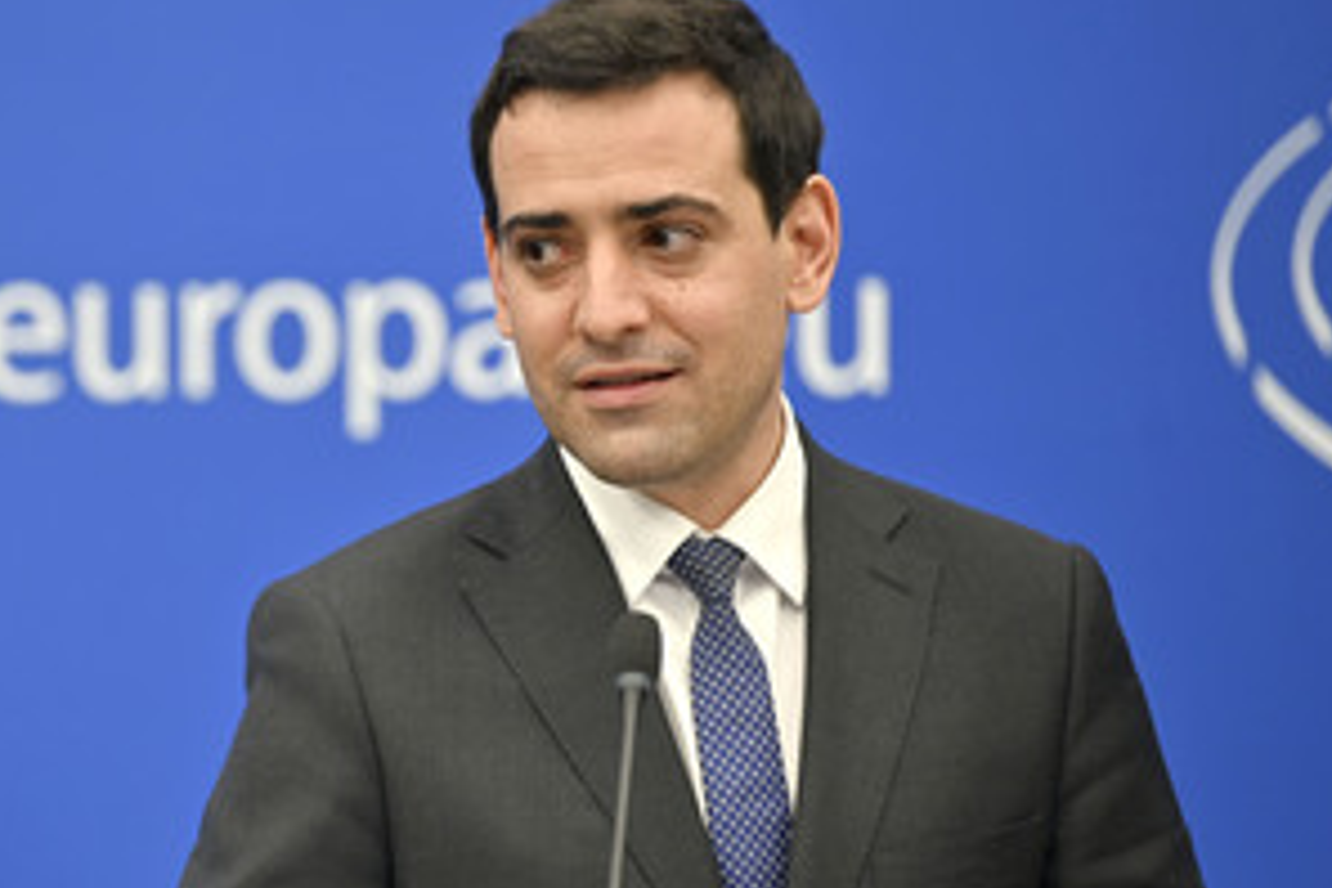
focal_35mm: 258
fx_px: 9545
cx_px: 388
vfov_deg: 5.3
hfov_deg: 8.0
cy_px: 592
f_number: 2.8
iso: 400
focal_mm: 170
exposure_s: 1/100
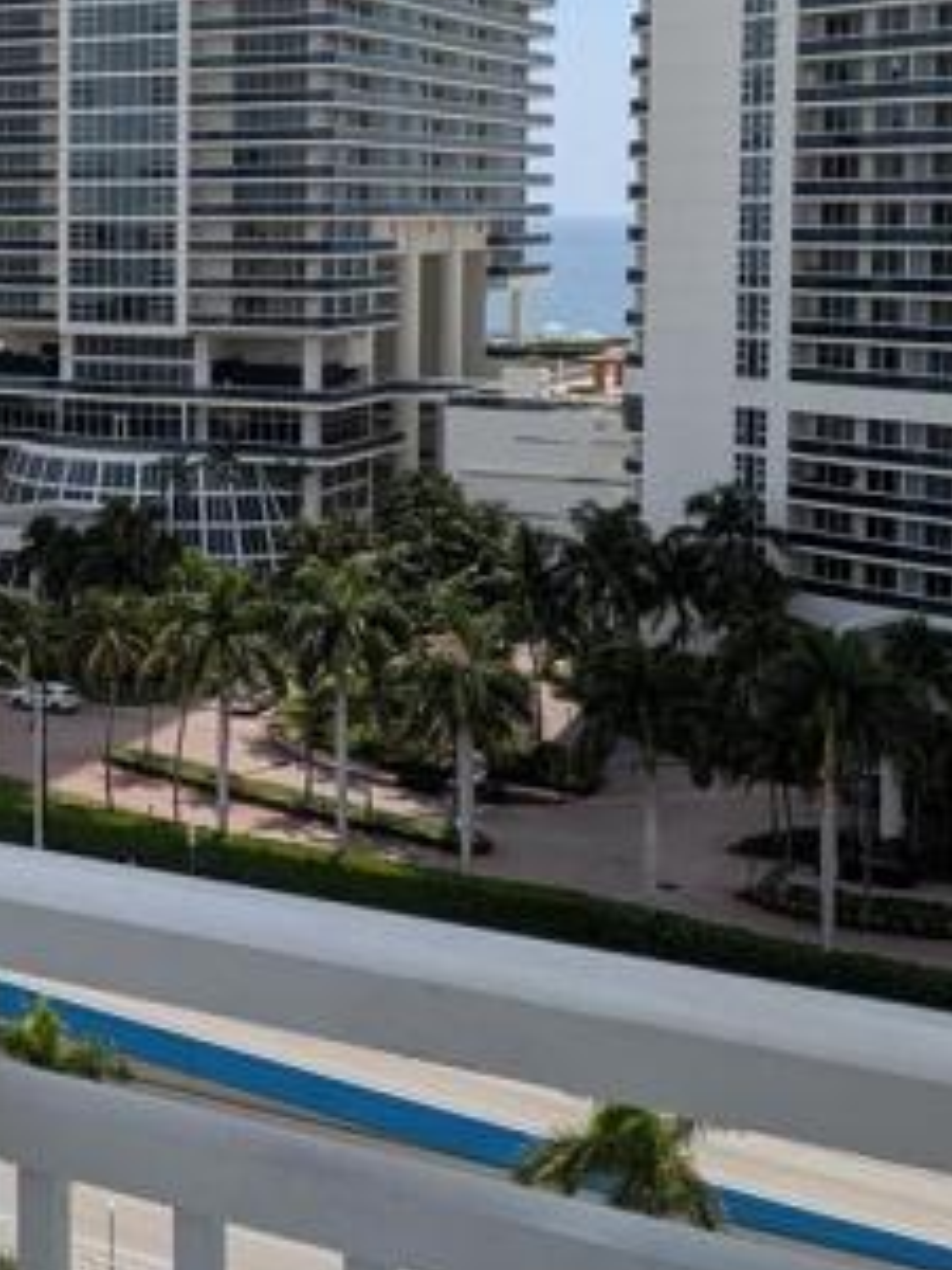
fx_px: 2200
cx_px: -165
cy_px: 368
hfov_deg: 22.6
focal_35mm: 60
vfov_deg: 31.8
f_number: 1.89
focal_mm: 5.43
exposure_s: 1/2294
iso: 42
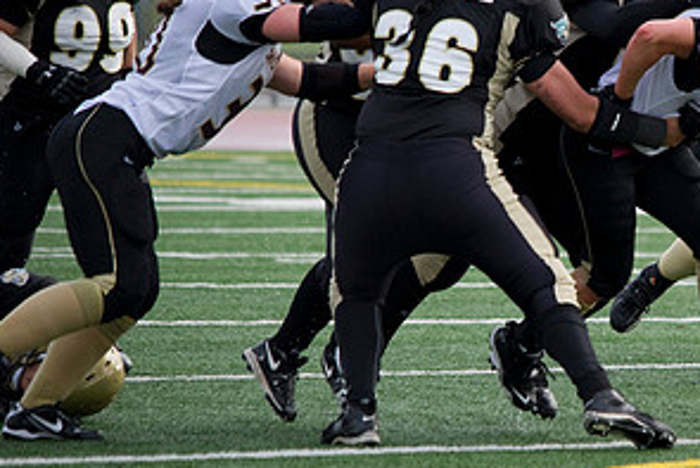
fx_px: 13364
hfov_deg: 3.0
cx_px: 679
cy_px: 254
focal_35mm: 687
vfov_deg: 2.0
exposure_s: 1/1000
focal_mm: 350
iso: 1800
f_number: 6
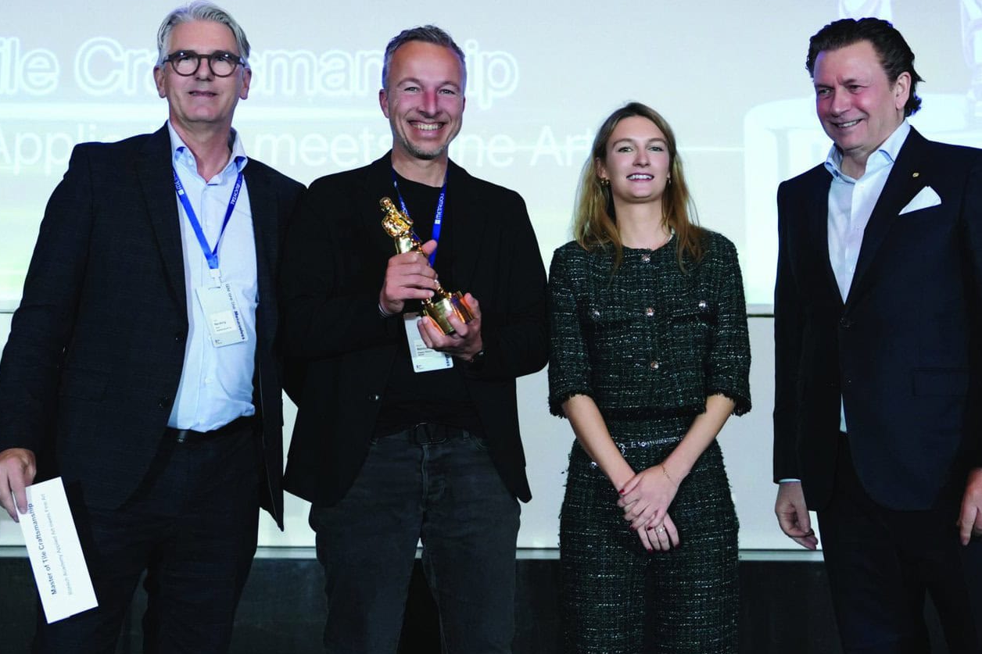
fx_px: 1664
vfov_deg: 22.0
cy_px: 138
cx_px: 489
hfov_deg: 32.9
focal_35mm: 61
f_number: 2.8
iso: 3200
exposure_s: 1/640
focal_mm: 38
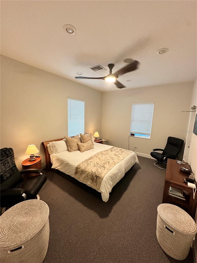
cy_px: 132
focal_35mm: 14
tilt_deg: -7.9
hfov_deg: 85.7
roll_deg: -3.4
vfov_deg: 102.1
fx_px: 106
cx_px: 98
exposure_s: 1/60
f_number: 2.2
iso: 500
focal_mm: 2.22
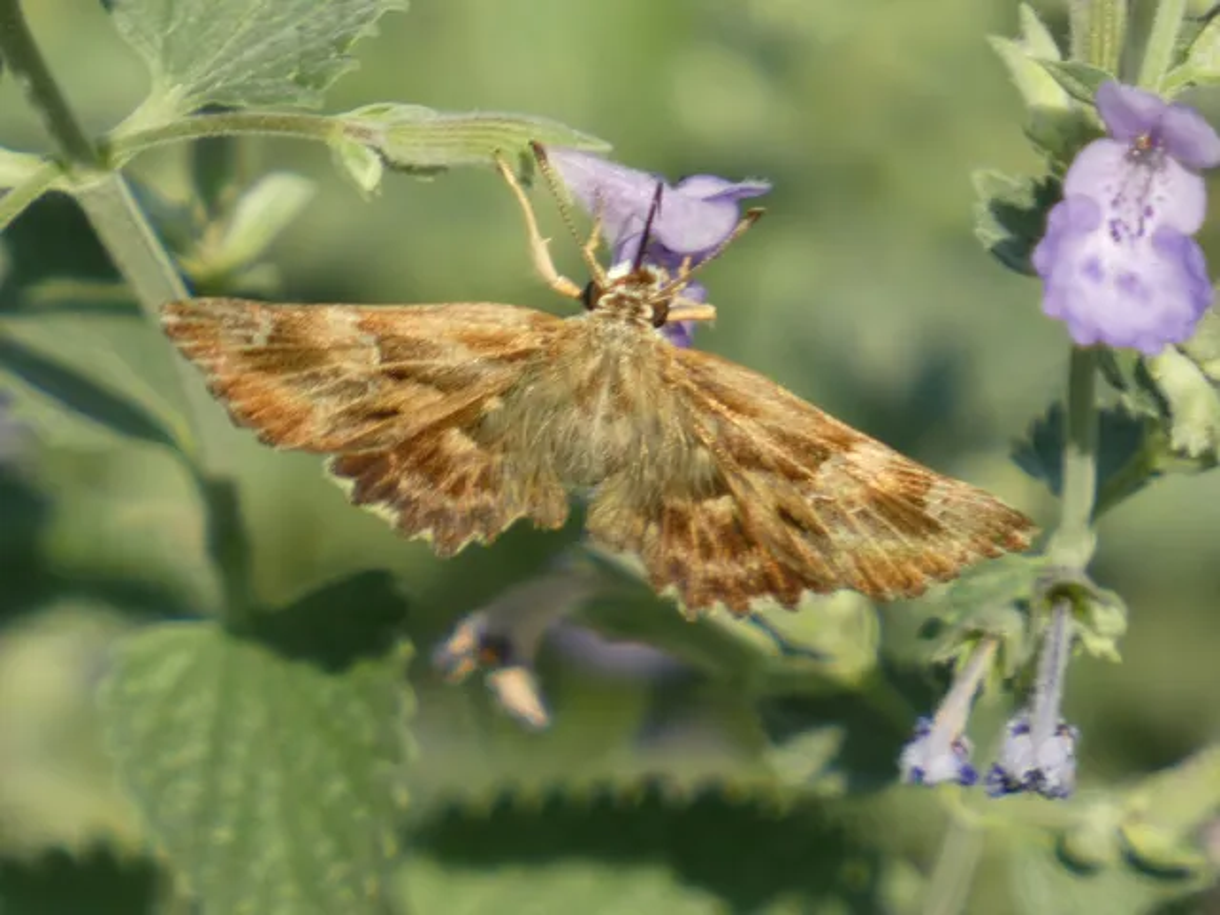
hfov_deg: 1.9
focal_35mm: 1033
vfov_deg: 1.4
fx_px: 36407
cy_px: 458
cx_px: 610
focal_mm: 185
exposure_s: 1/125
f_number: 5.6
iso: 80
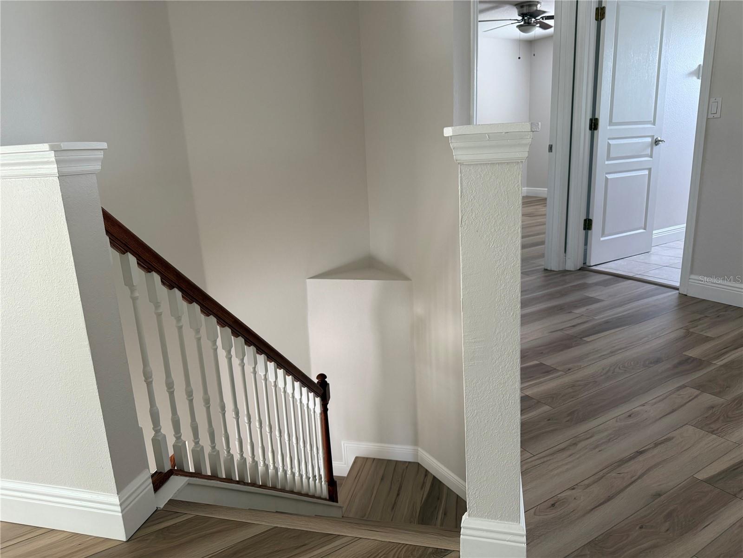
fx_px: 515
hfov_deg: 71.6
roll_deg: +2.7
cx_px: 372
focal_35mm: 24
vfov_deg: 56.8
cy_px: 279
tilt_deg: -14.4
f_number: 1.78
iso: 200
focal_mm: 6.76
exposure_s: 1/112
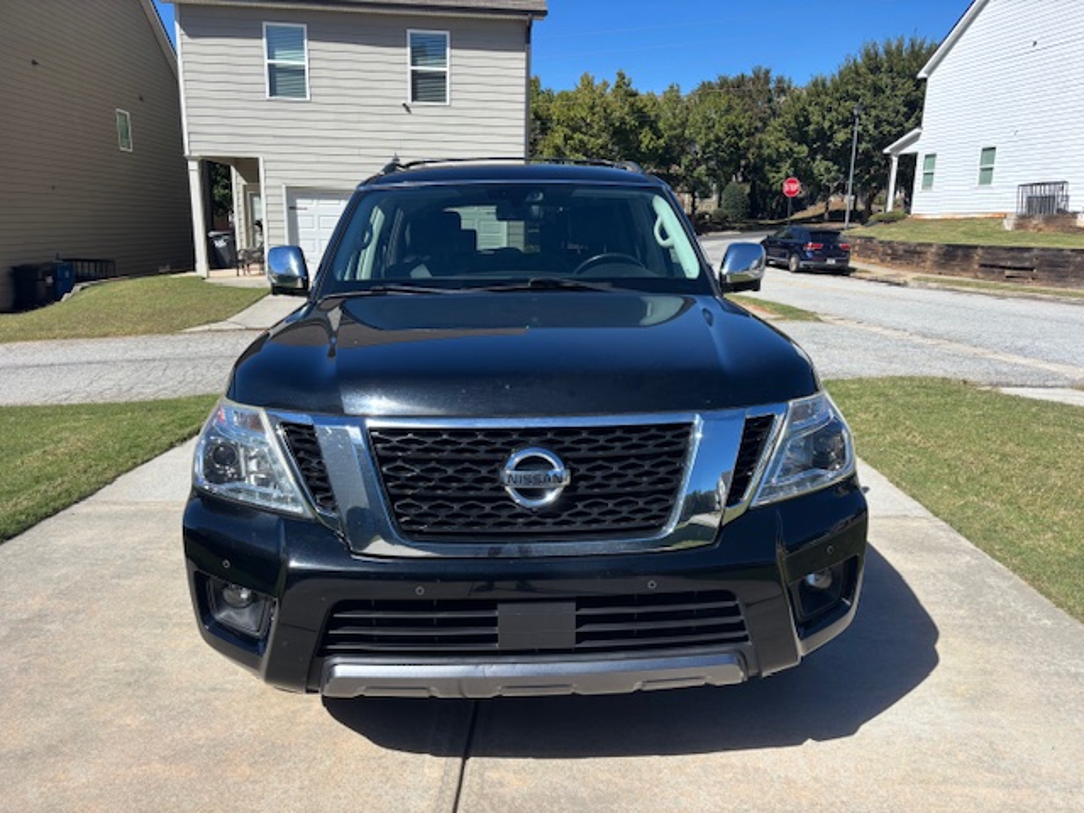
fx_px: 814
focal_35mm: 26
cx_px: 542
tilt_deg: -13.4
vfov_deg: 53.1
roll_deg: -1.3
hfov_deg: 67.3
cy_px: 406
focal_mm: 5.96
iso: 50
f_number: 1.6
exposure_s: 1/2639
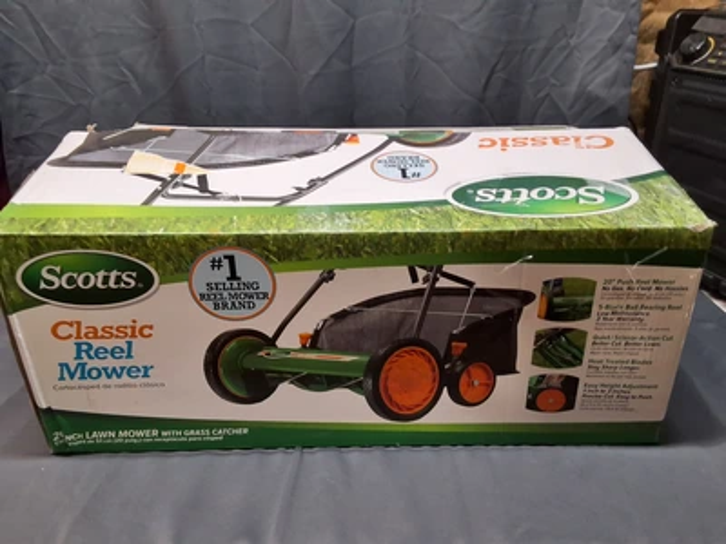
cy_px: 272
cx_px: 363
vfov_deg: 49.7
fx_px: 587
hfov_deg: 63.4
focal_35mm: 28
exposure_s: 1/40
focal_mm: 2.91
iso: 100
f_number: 1.9
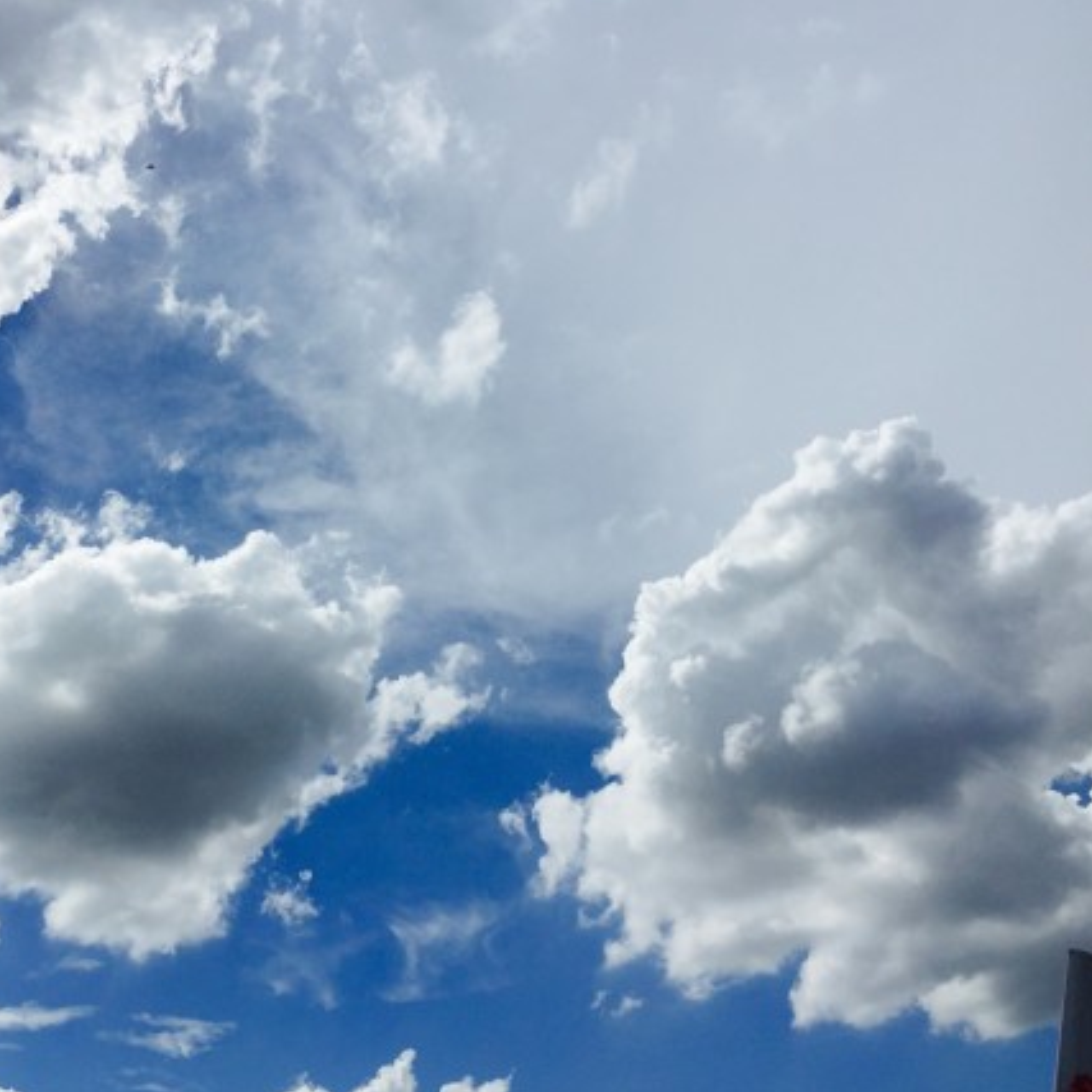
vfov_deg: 46.0
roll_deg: +3.6
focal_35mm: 36
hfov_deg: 45.1
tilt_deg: +34.7
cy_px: 532
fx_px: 1285
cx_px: 335
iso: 32
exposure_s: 1/9901
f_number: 2.2
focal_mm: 4.15
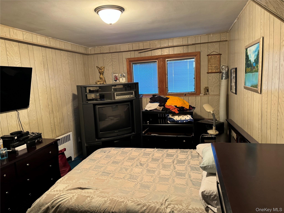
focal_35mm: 24
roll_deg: +2.4
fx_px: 197
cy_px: 106
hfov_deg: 71.6
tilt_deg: -8.0
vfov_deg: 56.8
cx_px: 142
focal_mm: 6.86
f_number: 1.78
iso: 400
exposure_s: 1/60
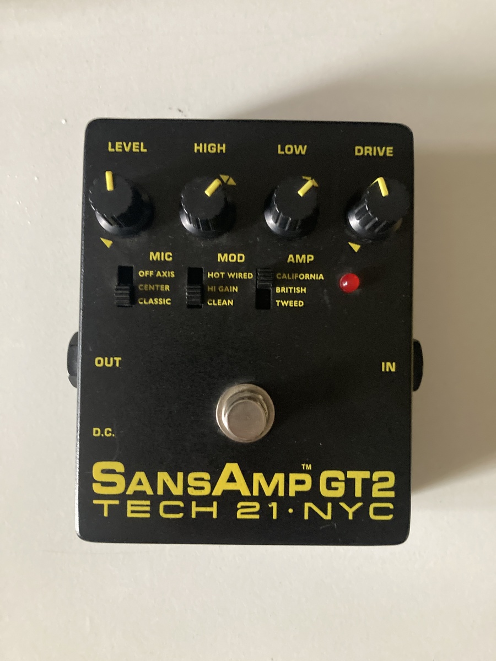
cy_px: 330
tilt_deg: -86.0
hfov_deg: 49.7
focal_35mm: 28
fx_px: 535
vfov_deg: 63.4
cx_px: 248
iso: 640
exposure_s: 1/30
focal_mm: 3.99
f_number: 1.8
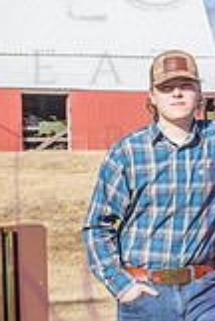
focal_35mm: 223
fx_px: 1989
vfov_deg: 9.2
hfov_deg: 6.2
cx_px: 163
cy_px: 138
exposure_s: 1/800
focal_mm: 80
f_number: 18
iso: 800
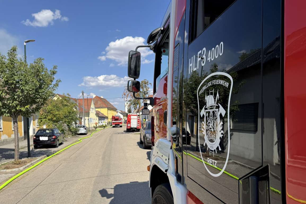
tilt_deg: +1.9
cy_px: 113
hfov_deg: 69.4
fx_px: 221
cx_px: 155
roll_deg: +2.7
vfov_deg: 49.5
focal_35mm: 26
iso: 80
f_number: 1.78
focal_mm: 6.76
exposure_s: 1/3802
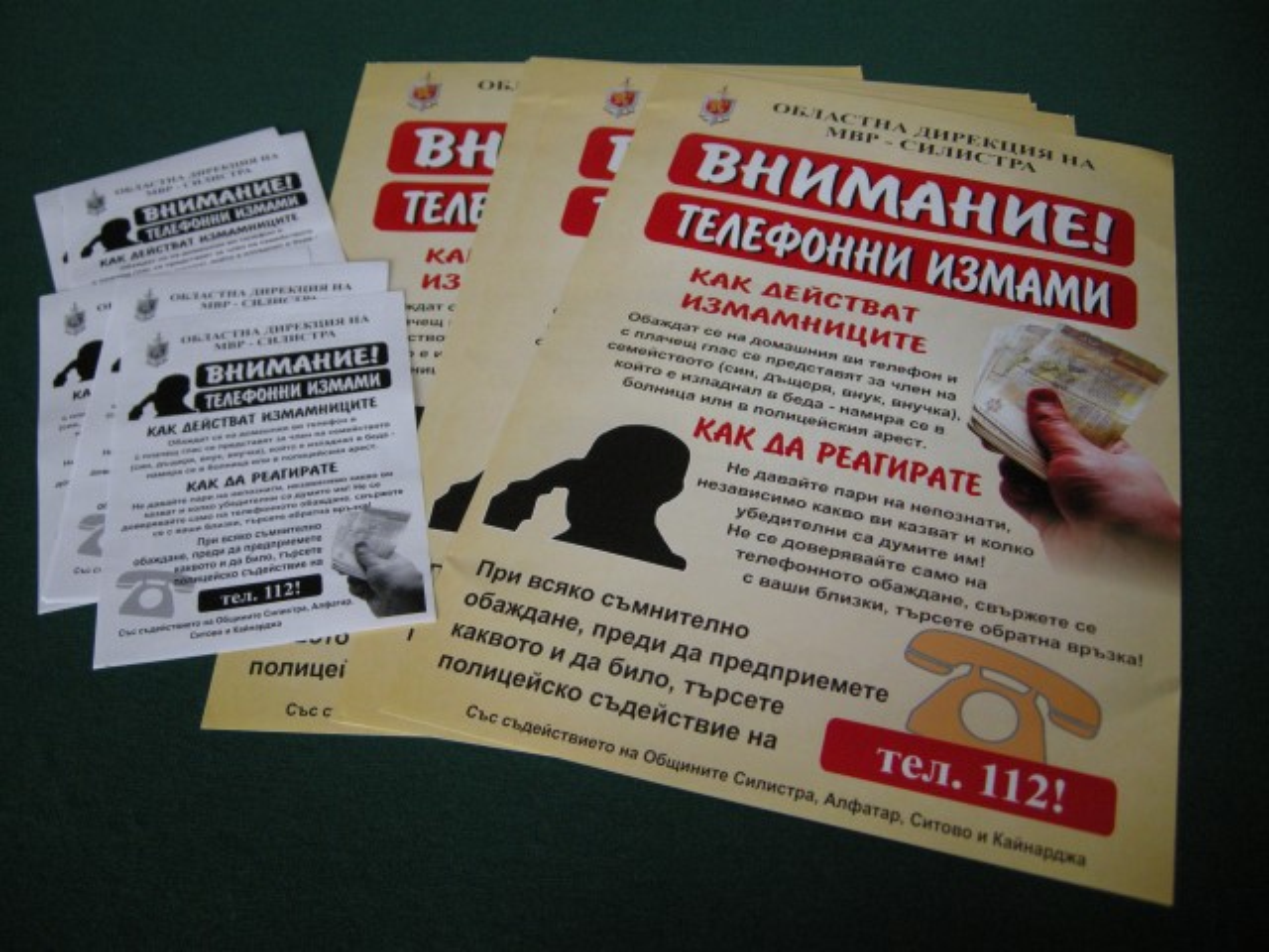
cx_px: 634
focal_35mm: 35
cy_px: 476
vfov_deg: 40.7
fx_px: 1283
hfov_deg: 52.6
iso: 327
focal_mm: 7.5
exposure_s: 1/59.6
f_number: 2.7
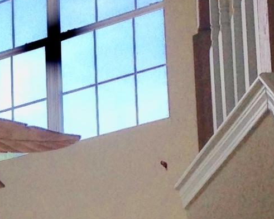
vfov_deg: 7.8
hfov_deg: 9.6
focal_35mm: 197
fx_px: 1596
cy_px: 264
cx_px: -90
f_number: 2.4
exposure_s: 1/266
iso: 50
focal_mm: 4.12
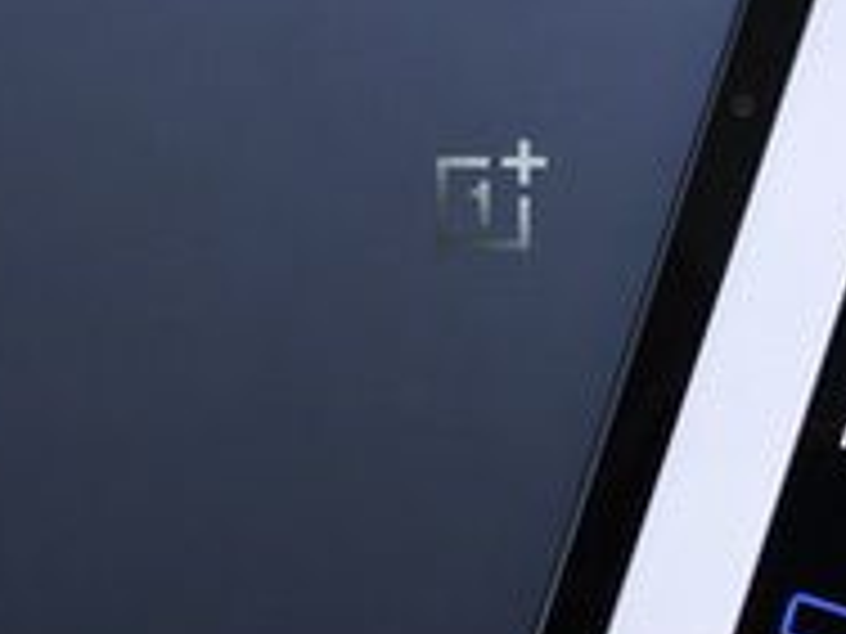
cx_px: 886
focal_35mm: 245
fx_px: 5988
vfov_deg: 6.1
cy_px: 297
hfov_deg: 8.0
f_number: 1.63
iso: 400
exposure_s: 1/100
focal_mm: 8.72
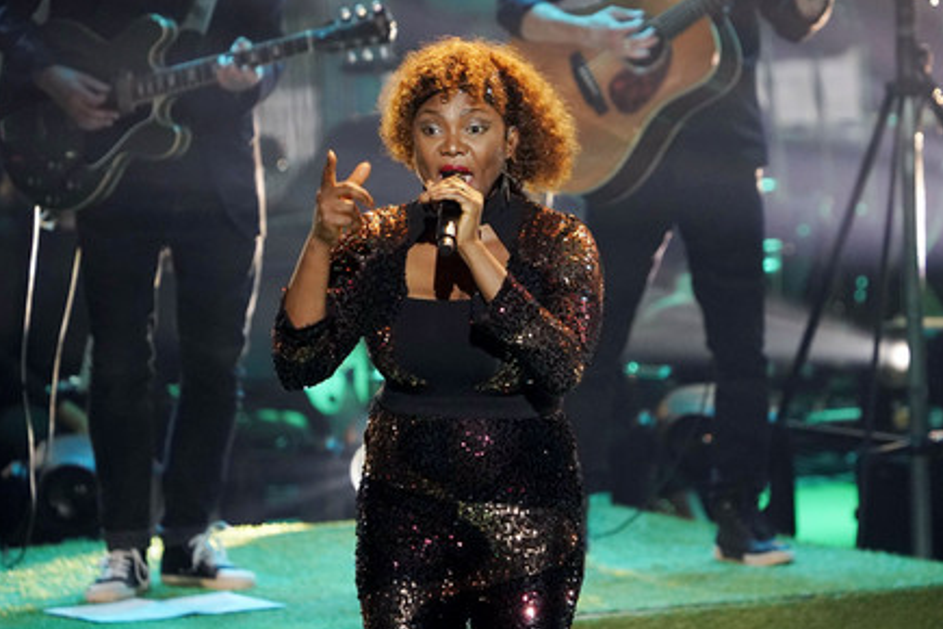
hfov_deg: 4.8
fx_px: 11367
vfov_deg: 3.2
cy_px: 321
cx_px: 463
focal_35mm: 434
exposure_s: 1/160
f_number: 6.3
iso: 5000
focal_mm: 419
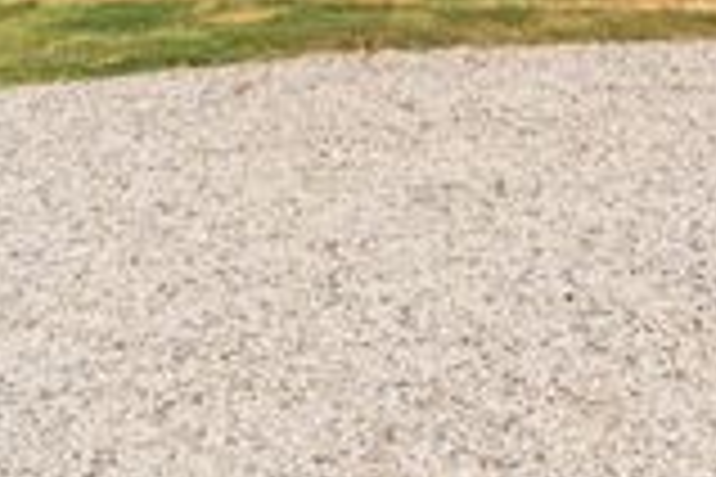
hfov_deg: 30.8
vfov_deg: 18.6
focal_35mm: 65
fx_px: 1287
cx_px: 495
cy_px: -236
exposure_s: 1/800
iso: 200
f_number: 9
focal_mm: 13.7
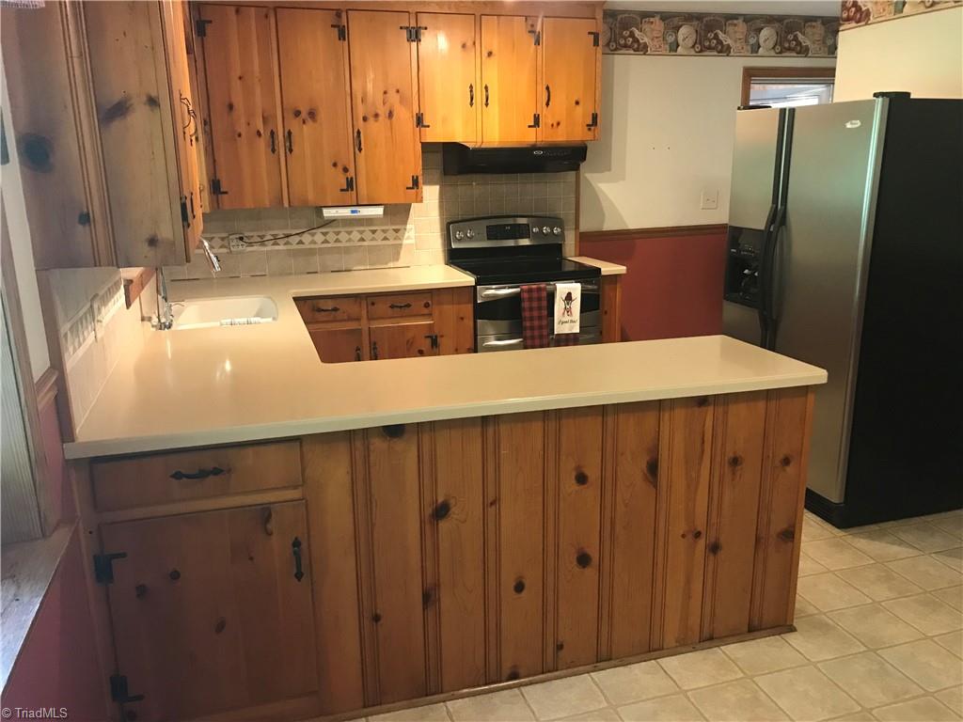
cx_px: 482
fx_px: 779
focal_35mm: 28
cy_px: 361
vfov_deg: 49.7
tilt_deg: -13.5
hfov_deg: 63.4
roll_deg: +0.5
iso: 80
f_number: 1.8
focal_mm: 3.99
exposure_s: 1/15
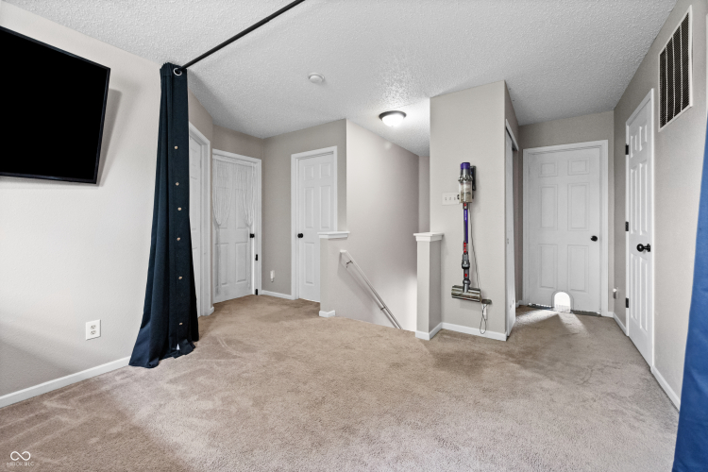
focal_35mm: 15
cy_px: 236
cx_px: 354
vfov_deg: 77.3
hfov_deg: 100.4
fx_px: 295
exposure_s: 1/15
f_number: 9
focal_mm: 15
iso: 20000
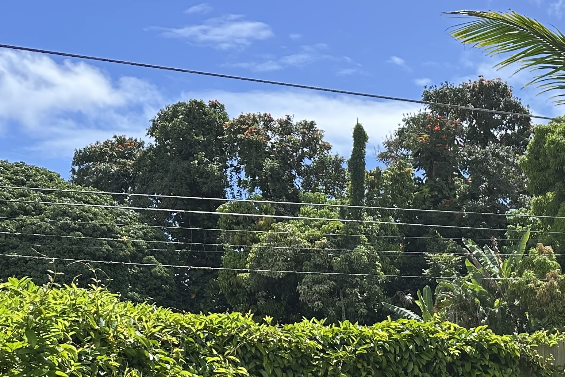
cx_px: 664
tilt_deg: -8.0
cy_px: 509
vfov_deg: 19.1
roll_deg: -0.7
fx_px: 1020
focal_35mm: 65
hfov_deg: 27.5
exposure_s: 1/2410
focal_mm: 6.86
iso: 80
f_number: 1.78
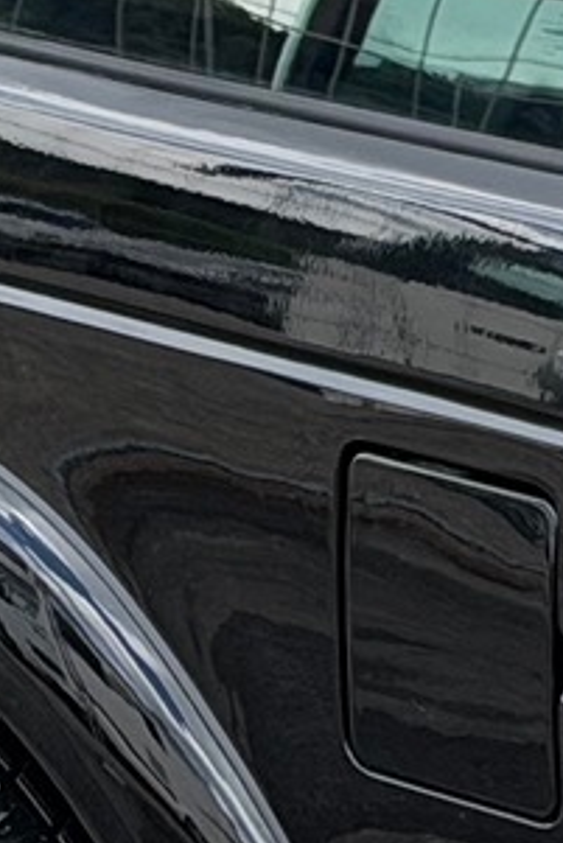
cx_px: 246
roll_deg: +2.2
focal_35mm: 334
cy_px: 389
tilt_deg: -13.7
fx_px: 7825
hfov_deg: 4.1
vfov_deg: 6.2
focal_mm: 6.76
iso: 64
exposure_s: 1/1070
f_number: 1.78
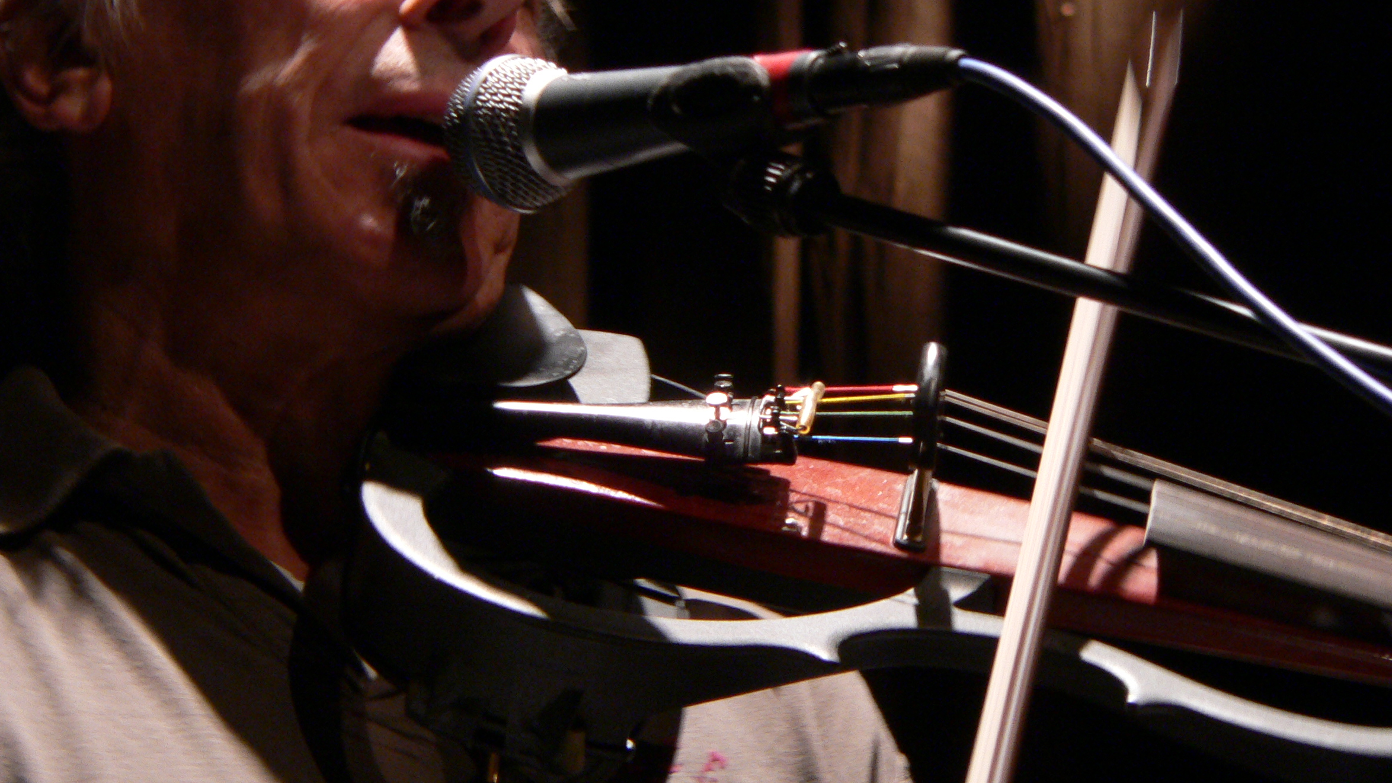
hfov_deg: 8.3
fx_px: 9596
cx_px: 723
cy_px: 303
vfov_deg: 4.7
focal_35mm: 260
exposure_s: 1/20
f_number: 4.6
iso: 200
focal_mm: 36.4
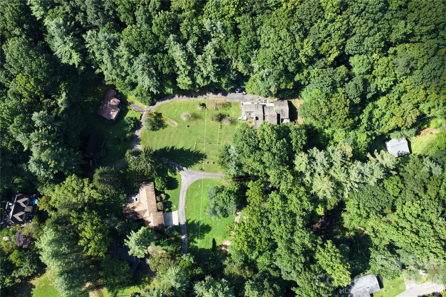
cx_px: 223
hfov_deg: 65.5
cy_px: 148
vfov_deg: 46.4
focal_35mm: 28
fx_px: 347
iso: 100
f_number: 2.8
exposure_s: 1/400
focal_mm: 14.45
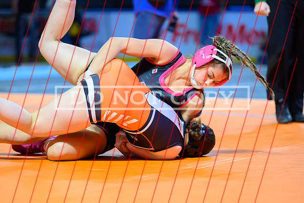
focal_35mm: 161
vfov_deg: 8.5
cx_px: 129
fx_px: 1359
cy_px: 117
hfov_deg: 12.8
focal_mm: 140
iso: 4000
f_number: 2.8
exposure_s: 1/800
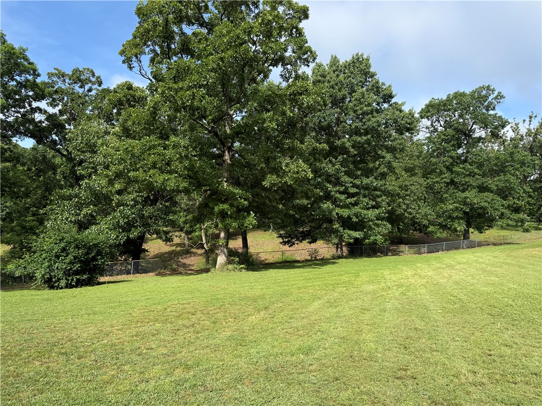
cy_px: 203
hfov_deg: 71.6
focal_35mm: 24
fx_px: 376
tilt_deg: +2.2
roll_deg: -1.3
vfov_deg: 56.8
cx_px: 271
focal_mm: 6.76
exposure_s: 1/2110
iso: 80
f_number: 1.78
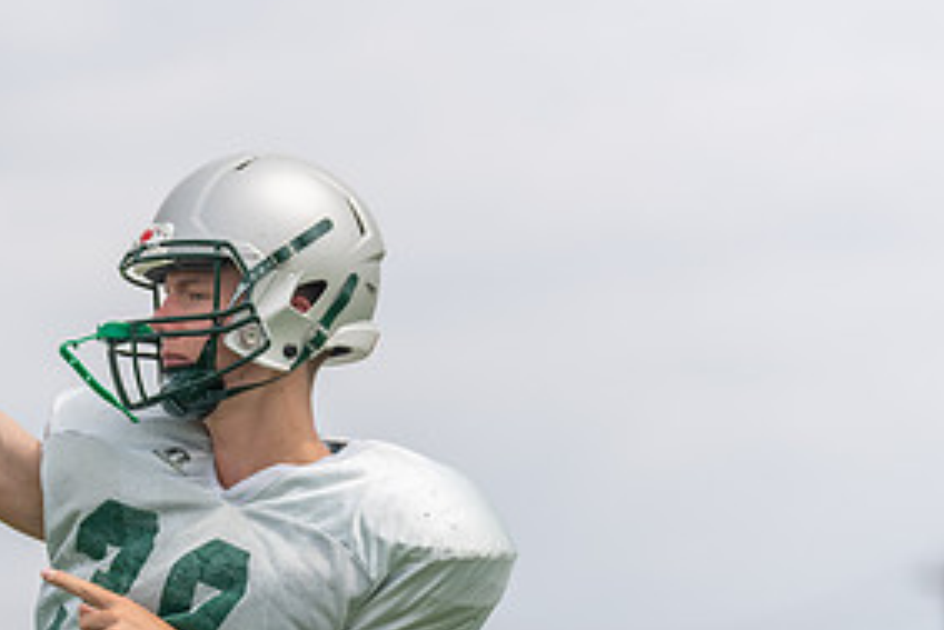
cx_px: 260
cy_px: 512
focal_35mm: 275
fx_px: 7214
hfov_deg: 7.5
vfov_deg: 5.0
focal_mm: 134
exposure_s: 1/1250
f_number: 3.2
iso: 100
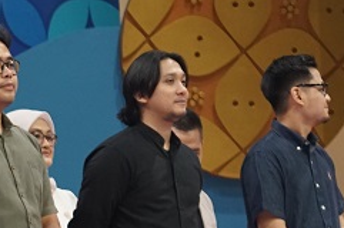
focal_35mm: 349
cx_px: -475
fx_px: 3330
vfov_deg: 3.9
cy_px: 158
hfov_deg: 5.7
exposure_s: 1/160
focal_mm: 70
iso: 2000
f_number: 3.5
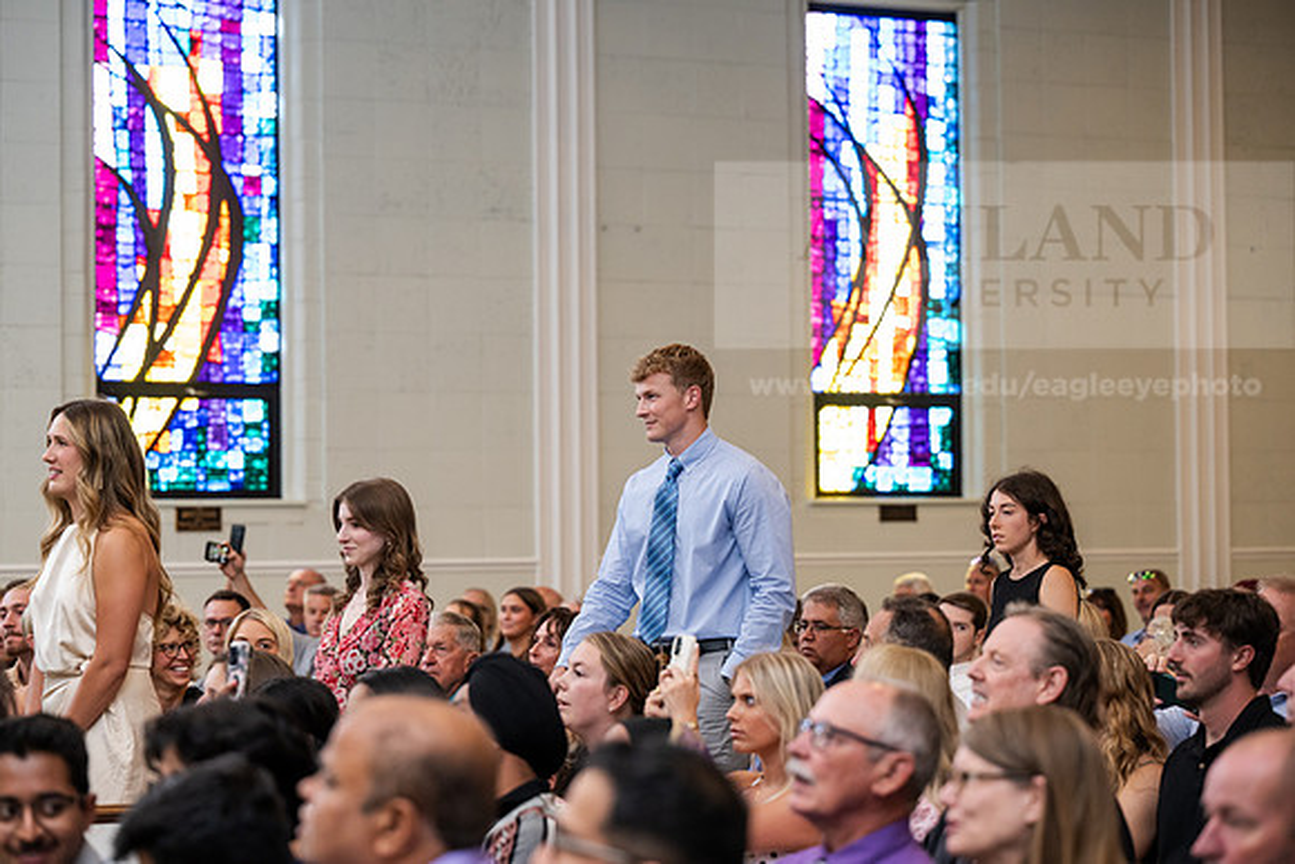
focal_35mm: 95
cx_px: 648
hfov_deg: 21.5
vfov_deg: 14.4
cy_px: 432
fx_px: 3418
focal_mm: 95
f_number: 3.2
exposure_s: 1/200
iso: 1600
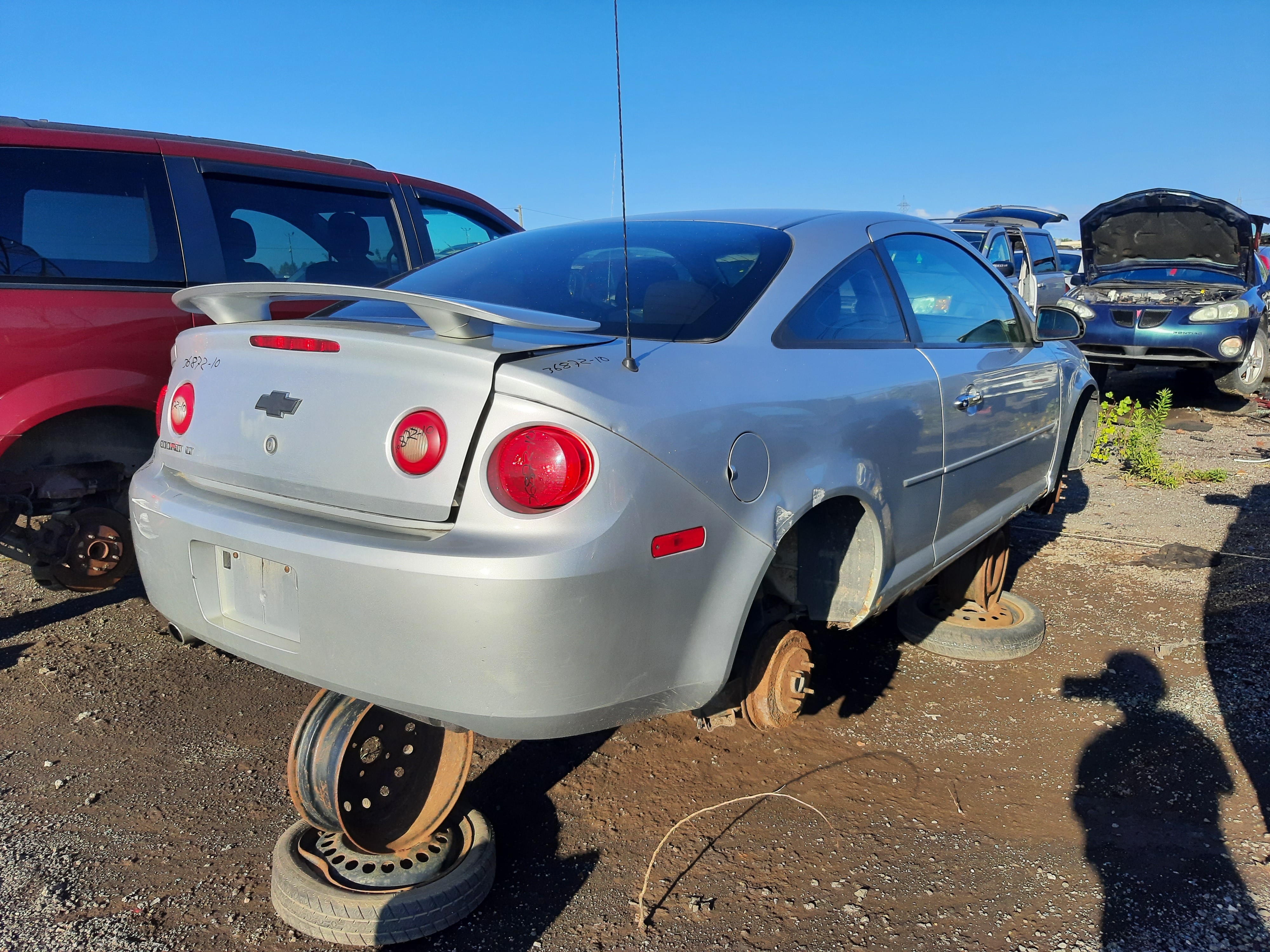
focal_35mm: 26
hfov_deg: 67.3
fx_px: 954
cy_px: 476
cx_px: 635
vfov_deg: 53.1
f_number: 1.7
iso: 40
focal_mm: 3.92
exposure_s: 1/1393
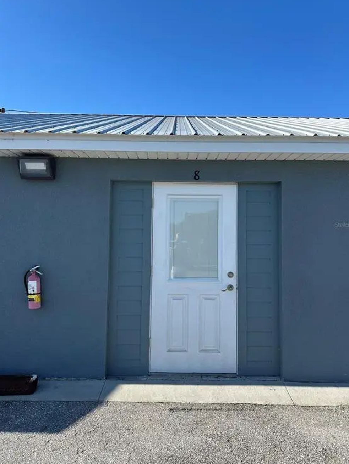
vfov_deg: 69.4
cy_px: 224
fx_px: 336
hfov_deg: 54.9
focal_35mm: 25
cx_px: 181
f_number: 1.78
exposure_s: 1/3472
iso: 80
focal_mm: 6.86
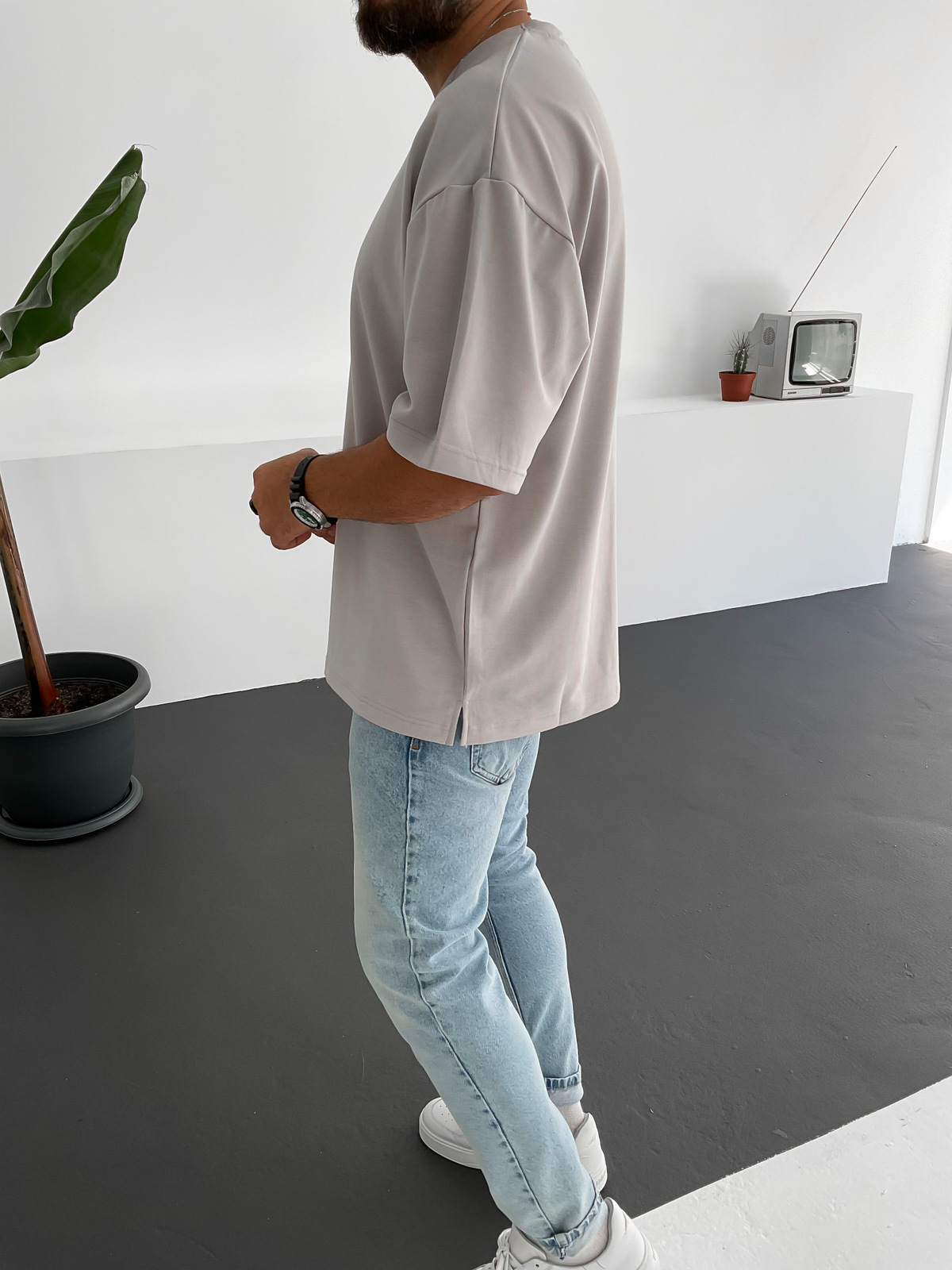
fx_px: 1063
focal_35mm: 29
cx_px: 476
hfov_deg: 48.2
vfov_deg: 61.7
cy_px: 635
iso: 20
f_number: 1.8
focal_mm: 3
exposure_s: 1/120
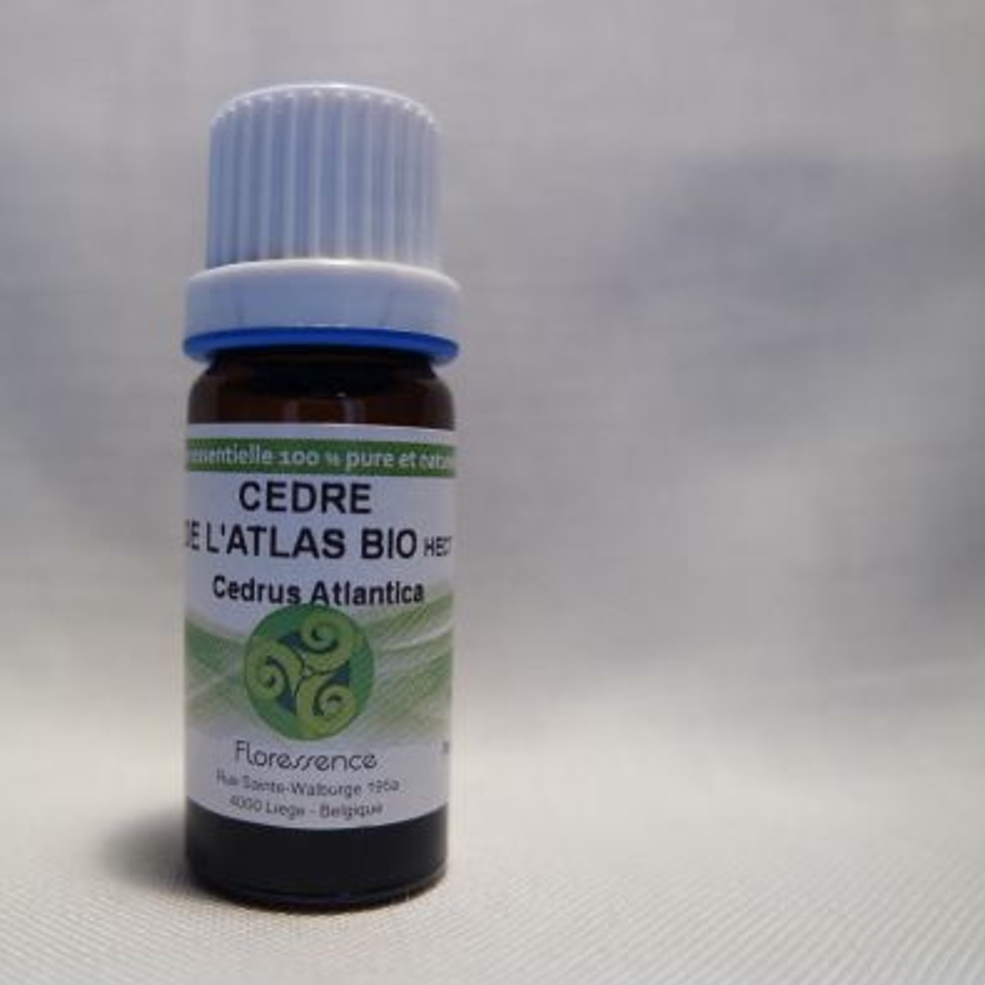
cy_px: 496
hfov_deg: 51.7
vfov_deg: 52.5
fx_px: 998
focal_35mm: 31
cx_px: 339
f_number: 3.5
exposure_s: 1/60
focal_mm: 16
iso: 200
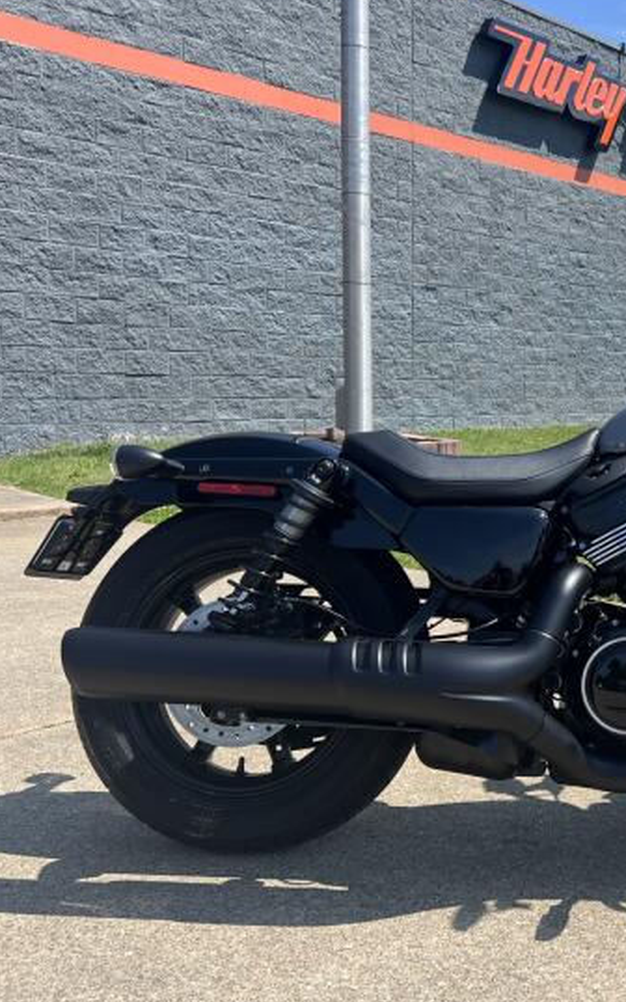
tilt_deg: -7.1
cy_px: 501
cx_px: 646
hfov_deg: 29.0
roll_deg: -2.2
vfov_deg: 48.2
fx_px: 1120
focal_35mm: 41
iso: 50
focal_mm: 5.7
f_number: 1.5
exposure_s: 1/2632
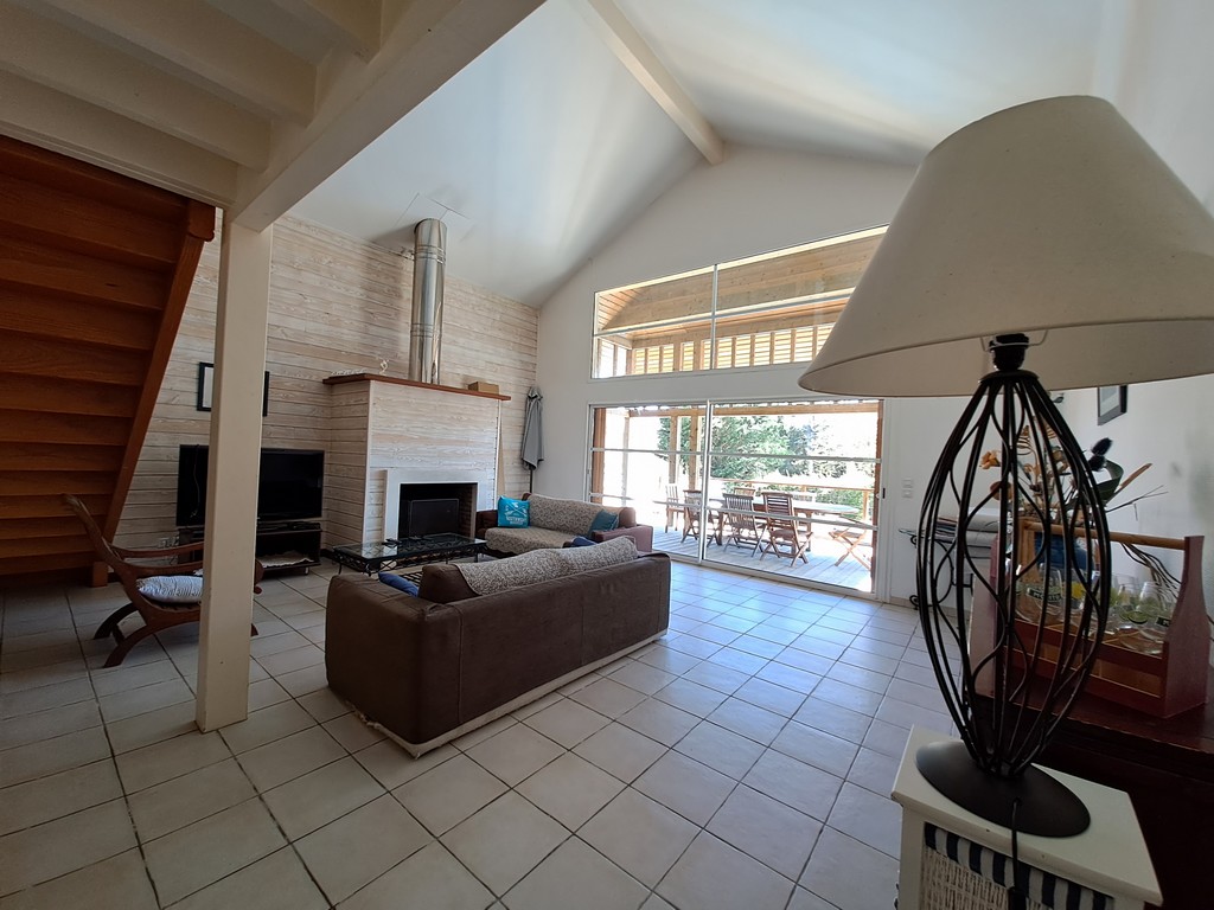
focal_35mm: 13
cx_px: 607
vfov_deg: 89.9
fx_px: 456
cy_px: 455
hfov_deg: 106.2
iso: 80
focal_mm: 1.42
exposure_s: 1/50
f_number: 2.2
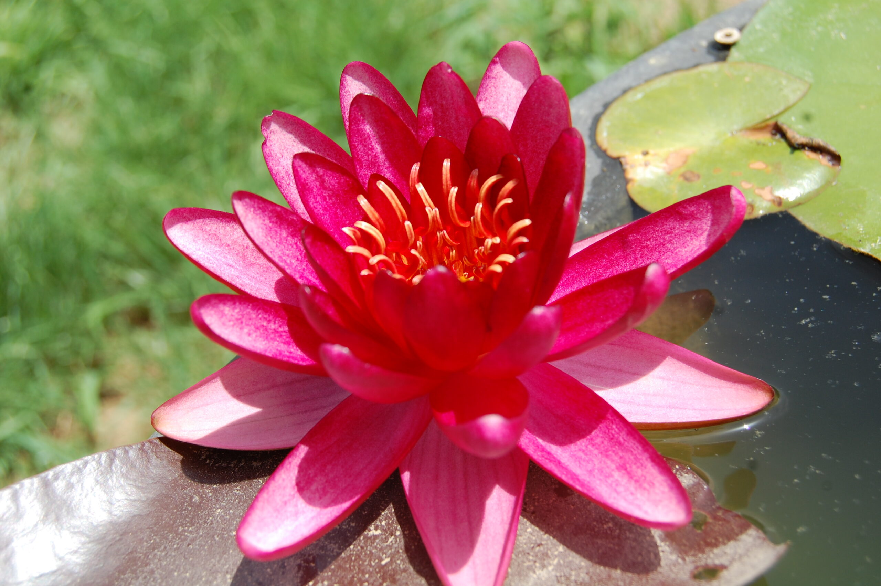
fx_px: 1284
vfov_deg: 25.7
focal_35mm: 52
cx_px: 440
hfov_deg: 37.9
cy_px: 293
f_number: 8
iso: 200
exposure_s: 1/250
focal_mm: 35
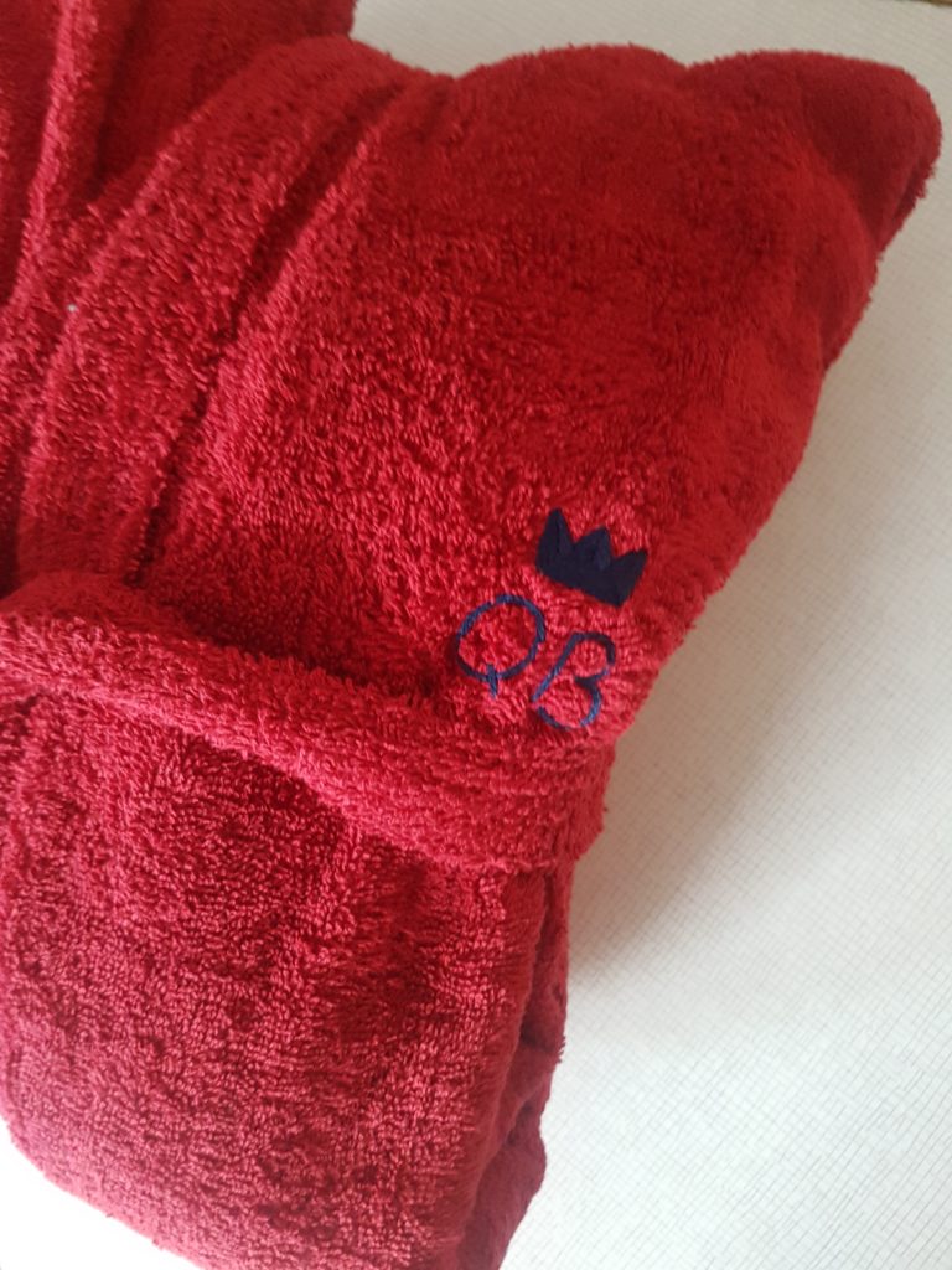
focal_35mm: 26
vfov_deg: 67.3
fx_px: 953
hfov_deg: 53.1
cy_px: 635
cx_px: 476
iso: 250
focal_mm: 4.2
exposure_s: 1/10
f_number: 1.7
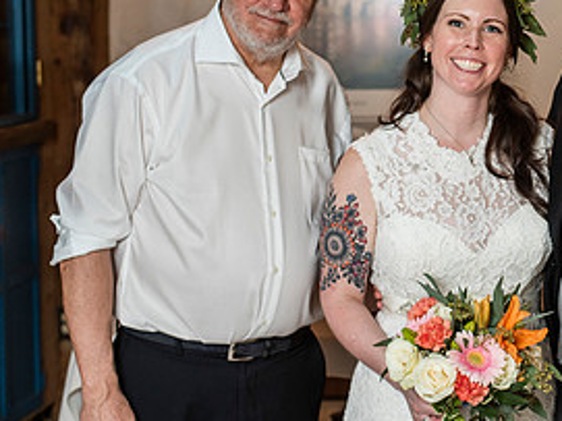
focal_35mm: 103
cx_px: 579
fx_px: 1671
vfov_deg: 14.3
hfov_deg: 18.5
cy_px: 148
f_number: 3.5
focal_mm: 50
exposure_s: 1/80
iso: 500
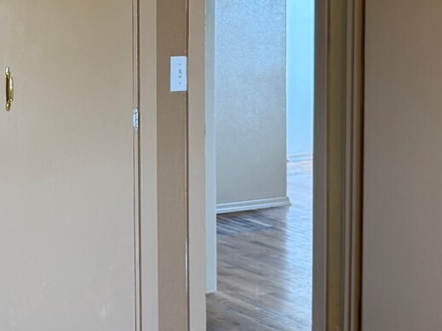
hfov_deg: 24.6
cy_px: 52
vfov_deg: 19.6
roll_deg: +0.6
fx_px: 945
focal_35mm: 74
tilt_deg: -2.1
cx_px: -41
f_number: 1.78
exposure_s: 1/120
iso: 160
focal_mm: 6.76
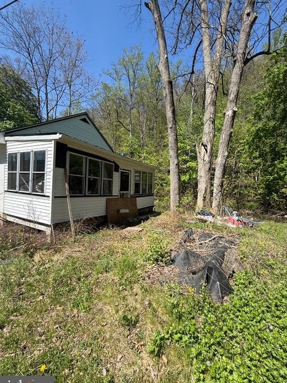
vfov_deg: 98.1
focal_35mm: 15
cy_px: 192
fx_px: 166
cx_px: 141
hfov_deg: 81.8
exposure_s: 1/985
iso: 50
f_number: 2.2
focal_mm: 2.22
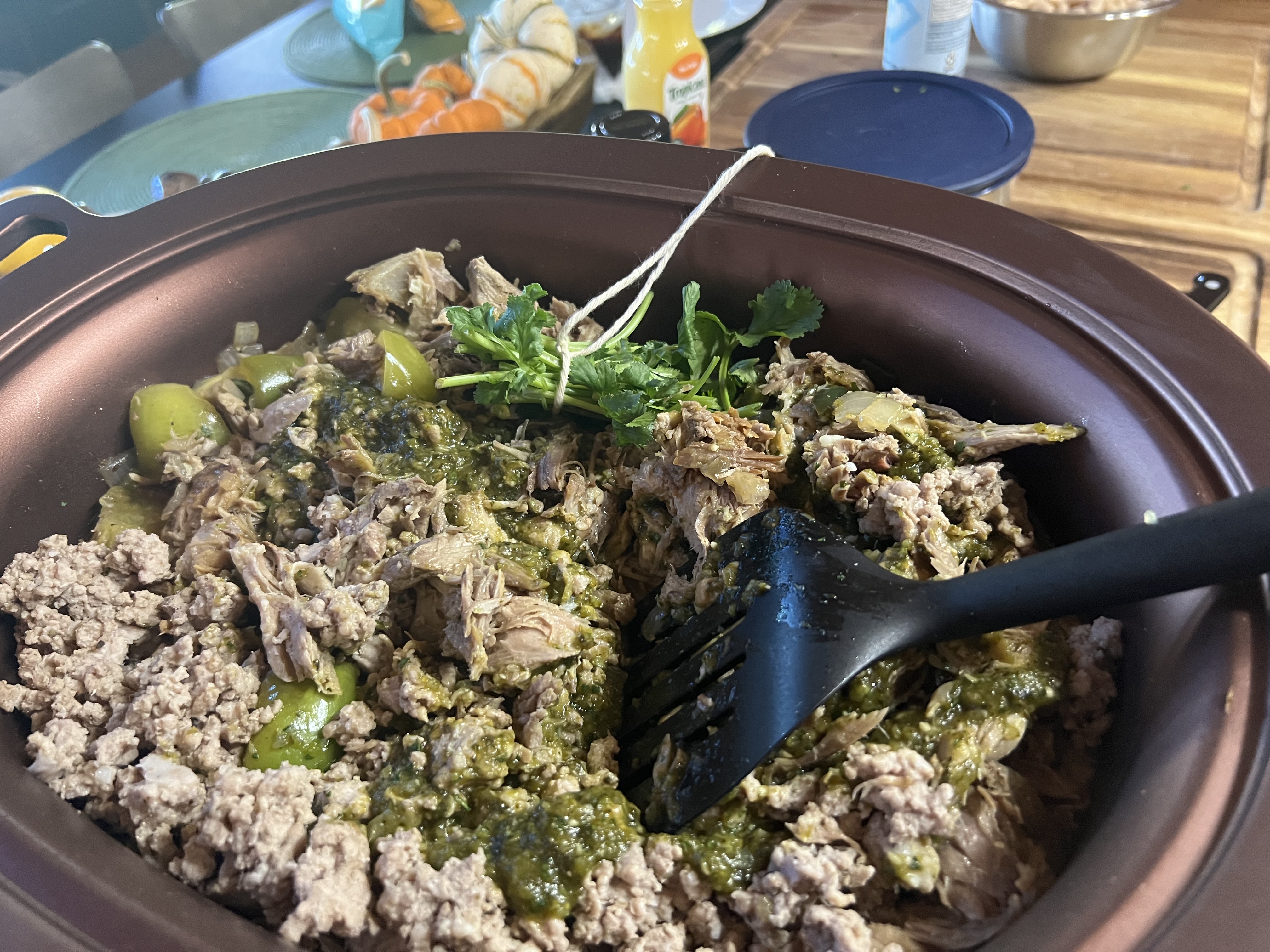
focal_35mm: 26
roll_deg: +8.6
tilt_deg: -43.7
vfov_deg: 53.1
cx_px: 635
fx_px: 954
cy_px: 476
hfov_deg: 67.3
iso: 500
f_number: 1.5
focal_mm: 5.7
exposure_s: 1/40
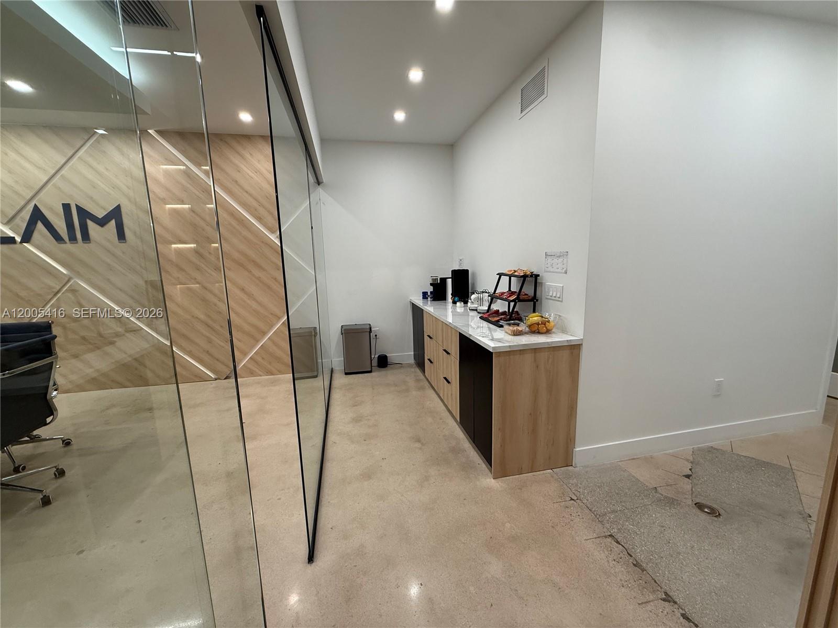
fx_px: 339
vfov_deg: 85.7
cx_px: 419
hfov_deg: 102.1
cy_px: 314
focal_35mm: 14
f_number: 2.2
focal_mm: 2.22
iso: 160
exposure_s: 1/99
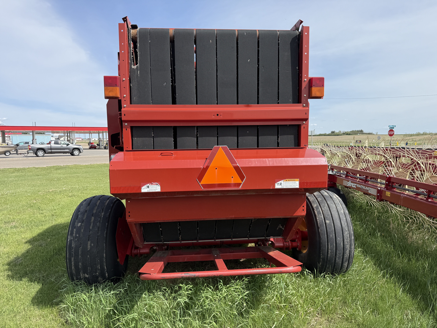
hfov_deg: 71.6
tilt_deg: -2.5
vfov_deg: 56.8
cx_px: 218
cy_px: 164
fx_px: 303
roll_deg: +1.3
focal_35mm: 24
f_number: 1.78
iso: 80
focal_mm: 6.76
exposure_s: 1/3145
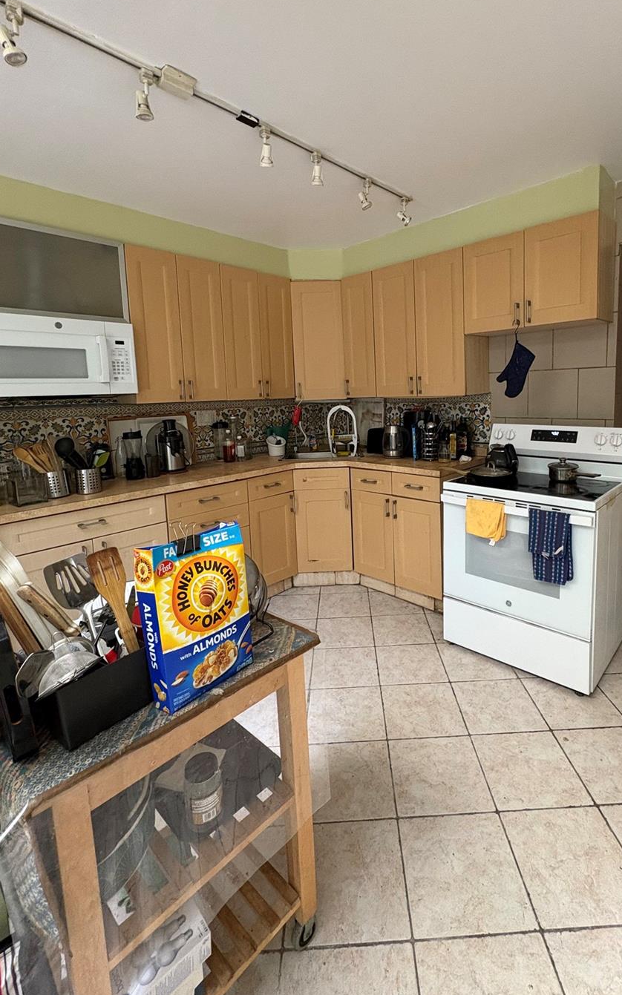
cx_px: 356
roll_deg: +1.2
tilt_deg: -4.8
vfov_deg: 94.0
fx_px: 461
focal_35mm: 17
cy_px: 440
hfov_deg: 67.6
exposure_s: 1/60
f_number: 2.2
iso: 320
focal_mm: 2.22
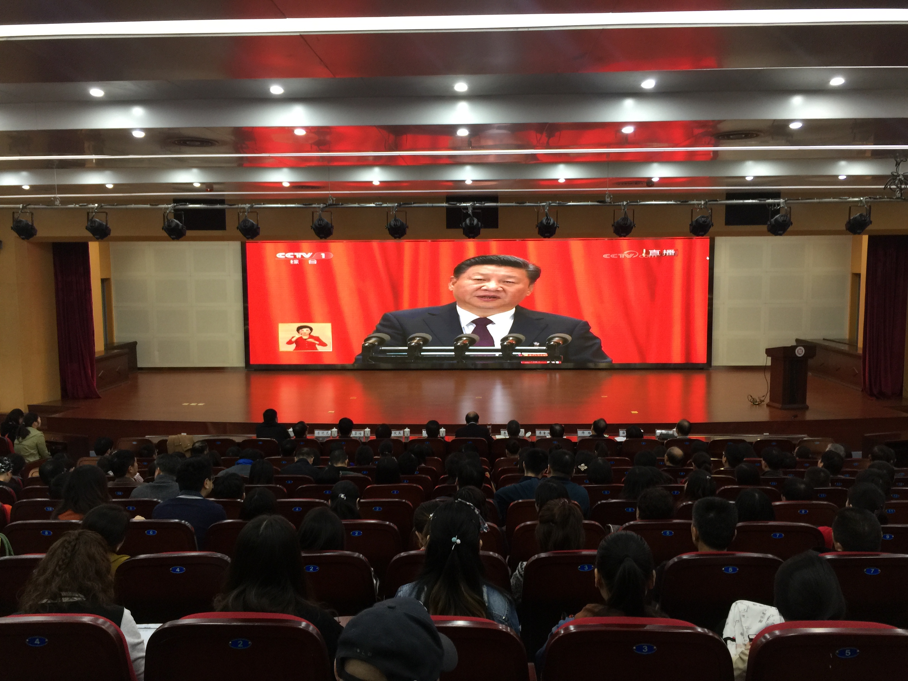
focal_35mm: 29
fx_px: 761
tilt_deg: -6.2
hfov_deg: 61.7
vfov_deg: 48.2
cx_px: 454
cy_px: 340
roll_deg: -1.1
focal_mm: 4.15
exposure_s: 1/17
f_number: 2.2
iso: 50
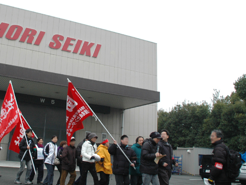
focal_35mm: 35
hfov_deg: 51.6
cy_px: 93
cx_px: 81
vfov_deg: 40.7
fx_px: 249
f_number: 8
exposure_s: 1/250
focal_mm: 18
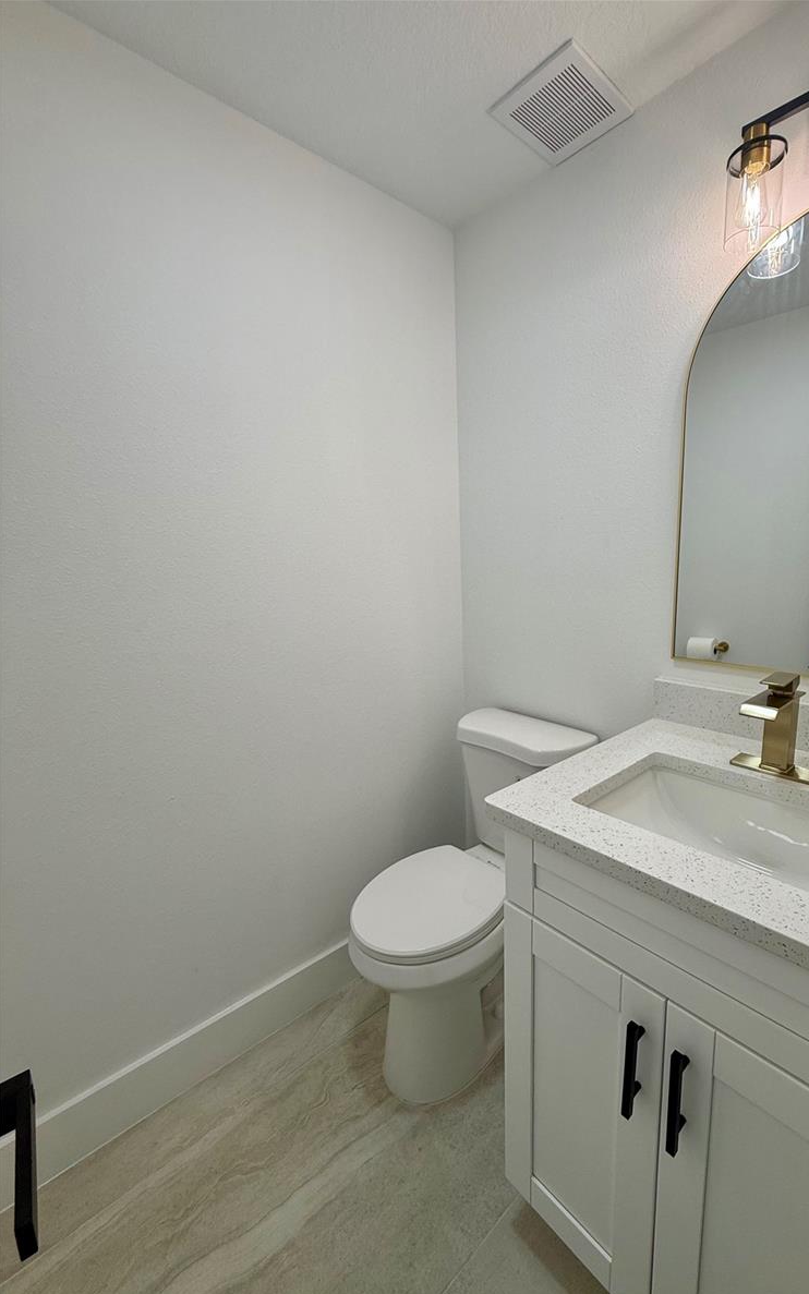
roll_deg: -0.2
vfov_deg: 101.5
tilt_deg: -10.1
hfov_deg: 73.9
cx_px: 488
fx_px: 529
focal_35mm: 15
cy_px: 653
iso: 50
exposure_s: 1/120
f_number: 2.2
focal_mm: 2.22
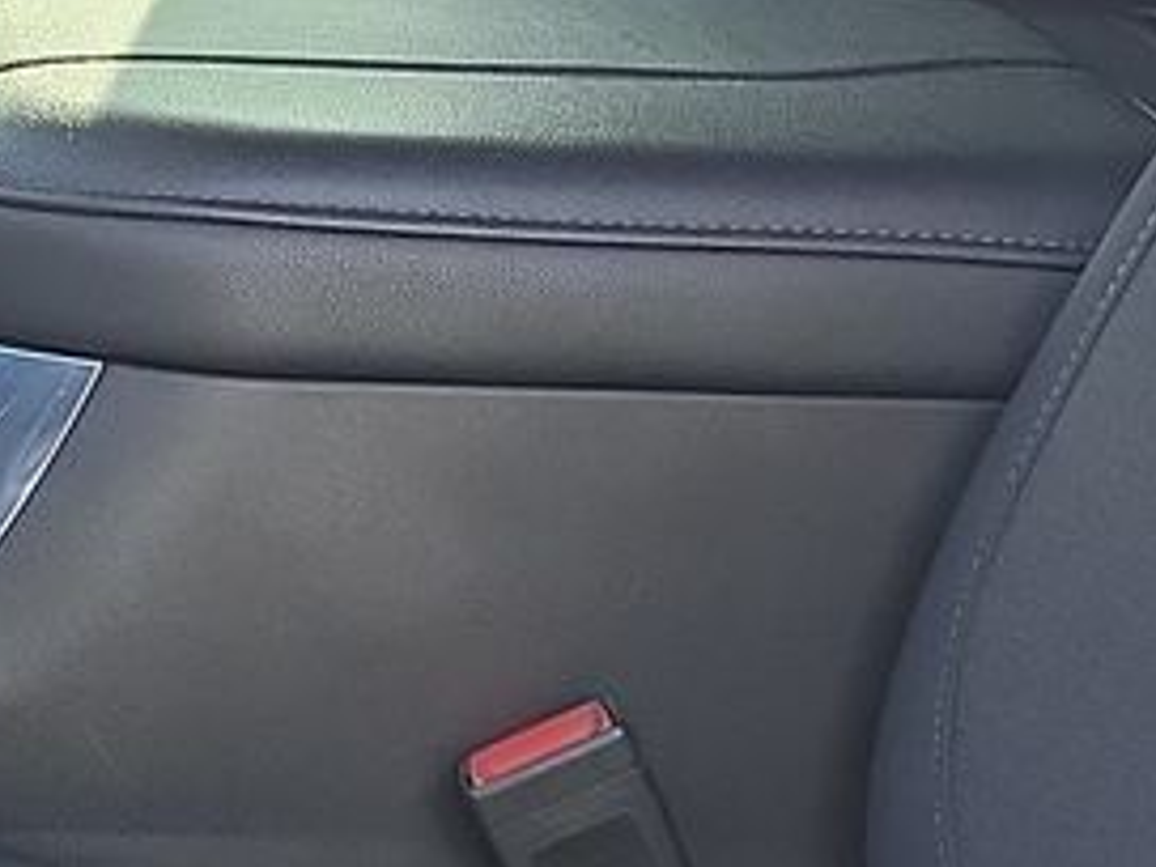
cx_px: -119
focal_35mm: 141
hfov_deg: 13.7
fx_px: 4709
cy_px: 570
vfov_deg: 10.5
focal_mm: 6.7
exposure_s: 1/59
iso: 77
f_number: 1.8
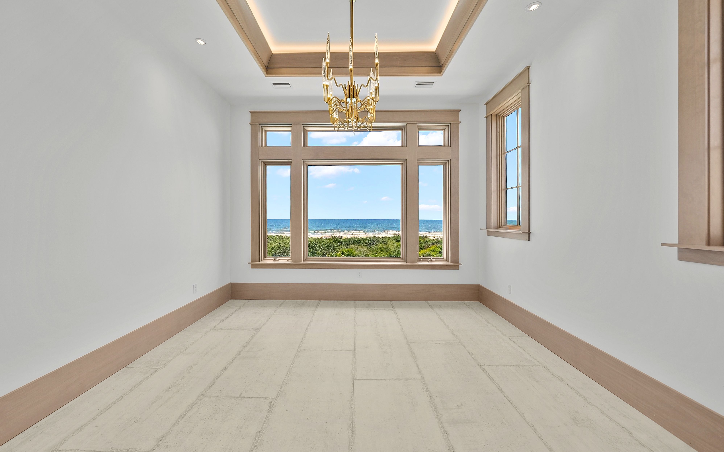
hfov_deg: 109.4
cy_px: 235
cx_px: 358
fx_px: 256
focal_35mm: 13
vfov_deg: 82.8
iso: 200
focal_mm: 12
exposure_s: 1/15
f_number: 7.1
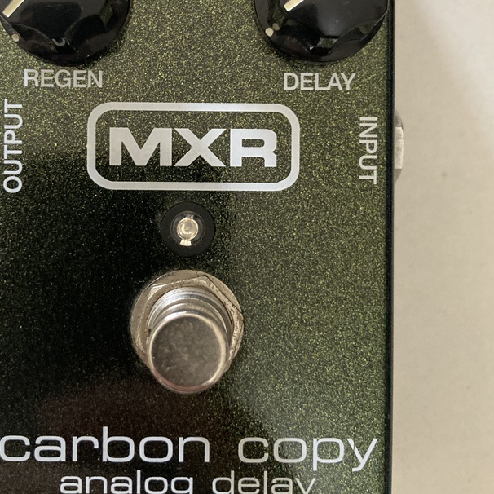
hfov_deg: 34.5
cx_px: 195
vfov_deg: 34.6
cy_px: 196
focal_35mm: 49
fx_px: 791
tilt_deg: -88.9
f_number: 1.8
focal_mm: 3.99
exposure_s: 1/60
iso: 250
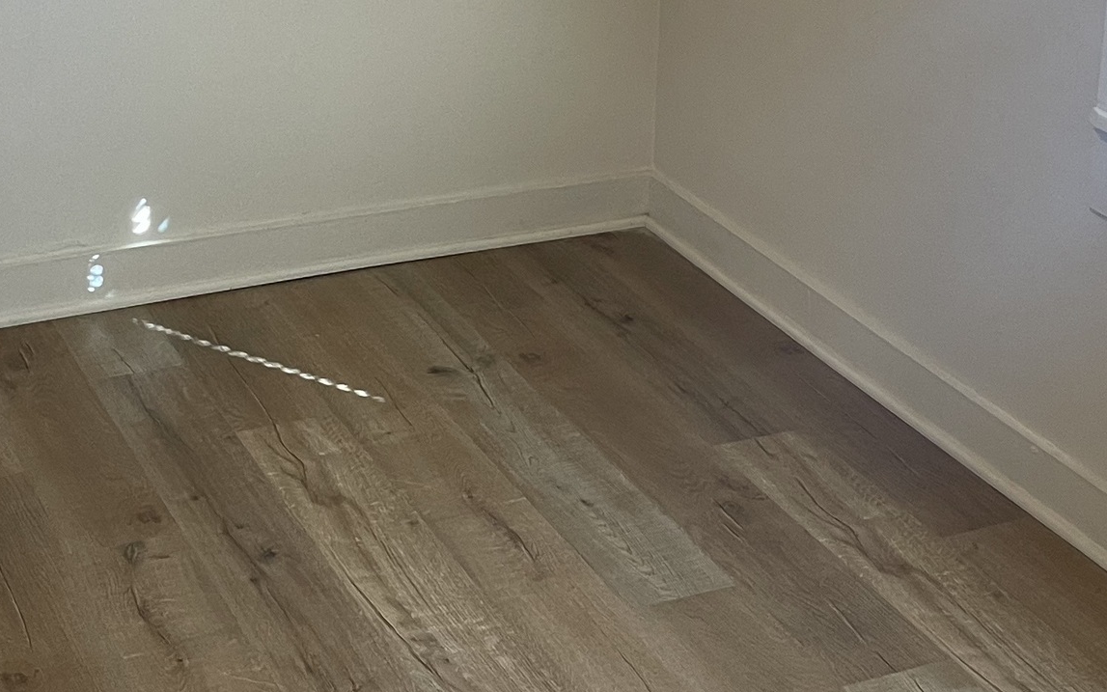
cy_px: -77
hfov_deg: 28.6
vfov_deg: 17.7
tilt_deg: -15.1
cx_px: 296
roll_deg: -0.2
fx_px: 2142
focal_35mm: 71
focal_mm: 5.1
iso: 160
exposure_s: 1/60
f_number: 1.6
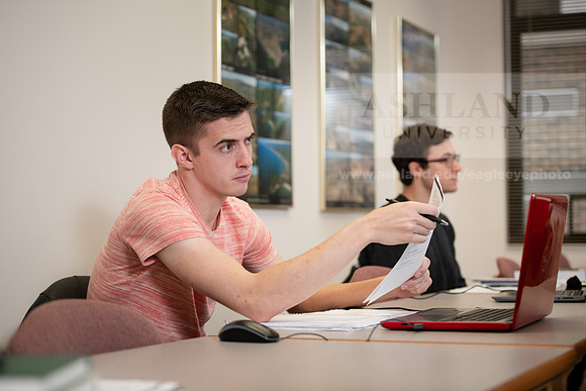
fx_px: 1221
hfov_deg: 27.0
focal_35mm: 75
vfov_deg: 18.2
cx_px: 293
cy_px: 196
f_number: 3.2
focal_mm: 75
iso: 640
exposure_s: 1/200
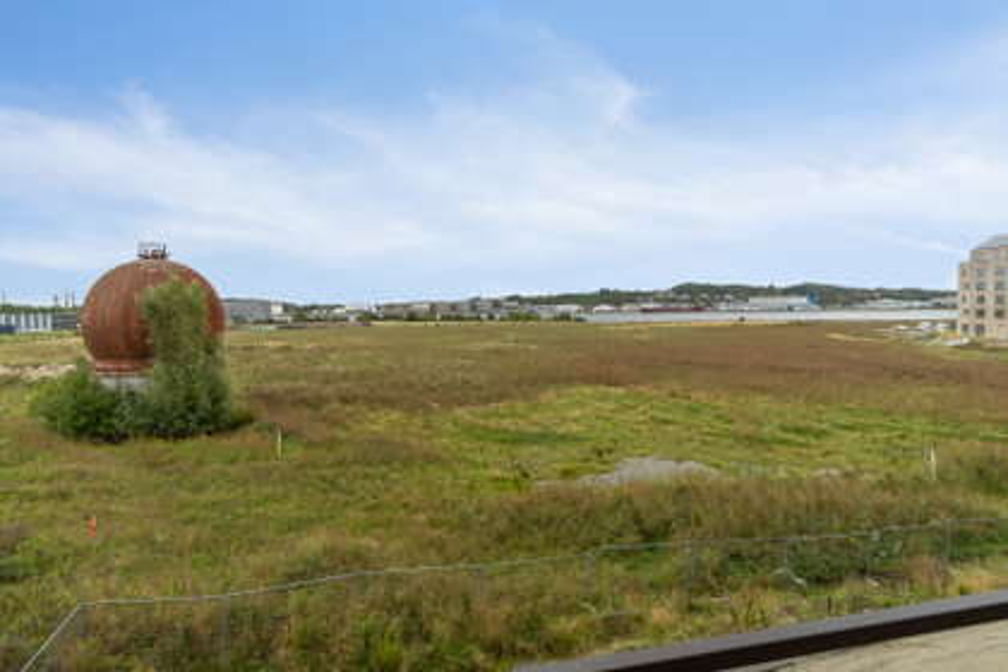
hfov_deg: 81.2
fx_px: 588
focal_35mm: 21
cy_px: 336
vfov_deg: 59.5
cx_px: 504
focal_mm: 14
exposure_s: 1/400
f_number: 8
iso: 200
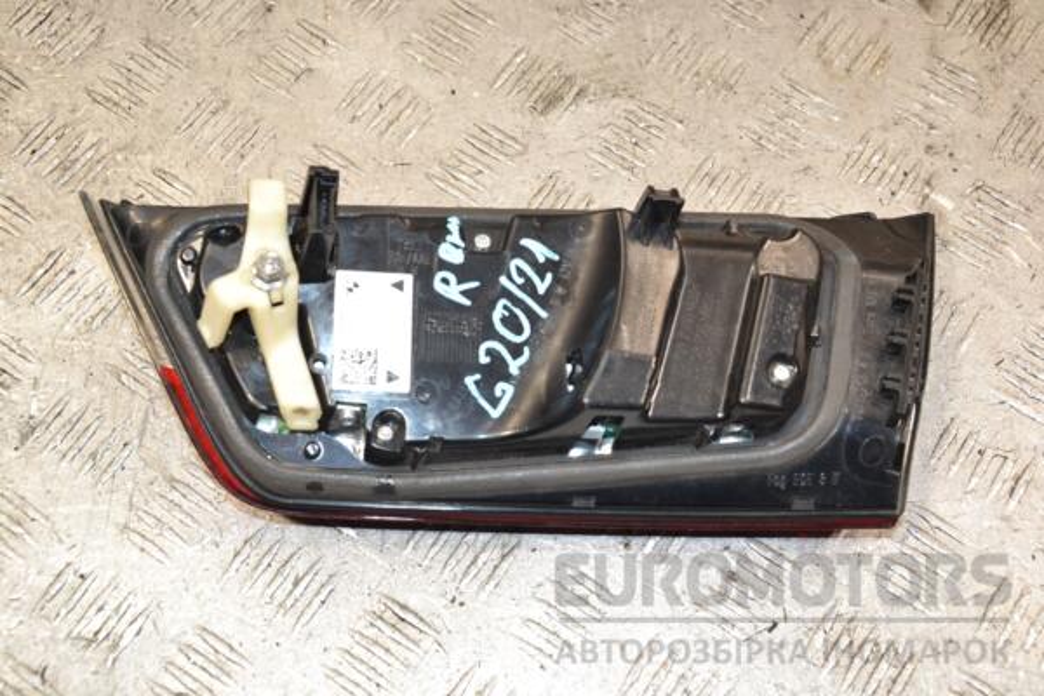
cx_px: 522
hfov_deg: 23.4
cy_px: 348
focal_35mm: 87
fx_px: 2523
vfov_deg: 15.7
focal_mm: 58
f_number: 6.3
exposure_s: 1/200
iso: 800
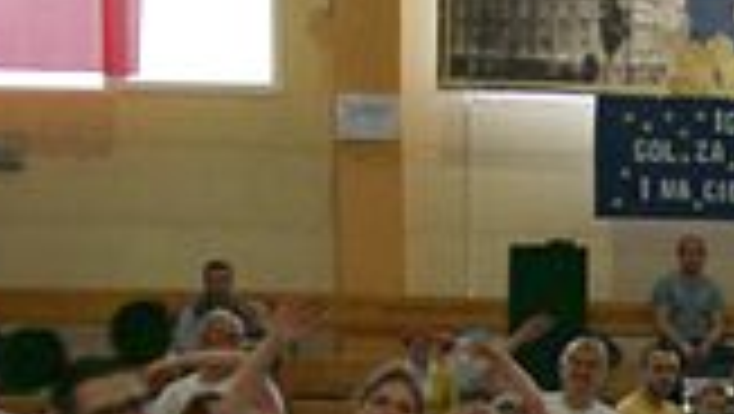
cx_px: 982
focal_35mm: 164
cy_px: 1044
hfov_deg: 12.6
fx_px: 3195
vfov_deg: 6.9
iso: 400
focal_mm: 20
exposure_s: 1/60
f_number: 5.6
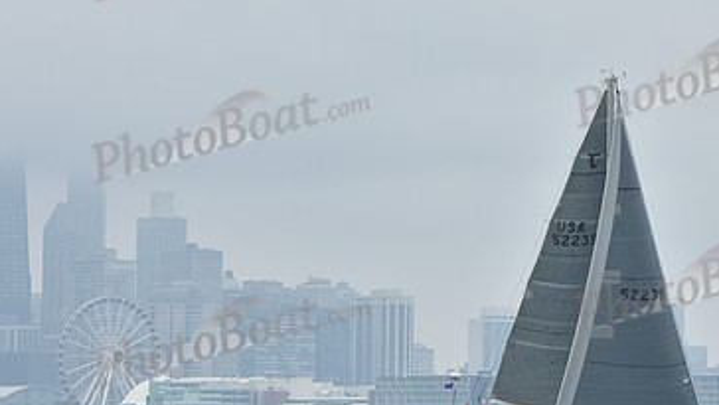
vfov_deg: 3.6
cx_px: 474
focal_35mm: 334
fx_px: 6370
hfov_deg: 6.5
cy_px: 206
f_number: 9
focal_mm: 200
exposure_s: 1/800
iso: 250
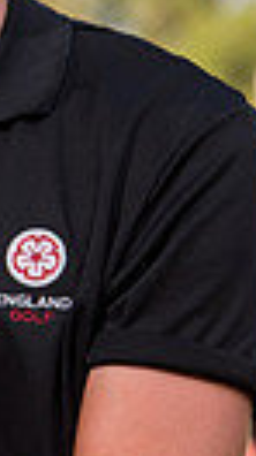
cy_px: 154
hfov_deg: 1.9
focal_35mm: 622
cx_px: -574
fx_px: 7525
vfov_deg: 3.5
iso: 200
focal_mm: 135
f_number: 6.3
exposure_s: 1/250
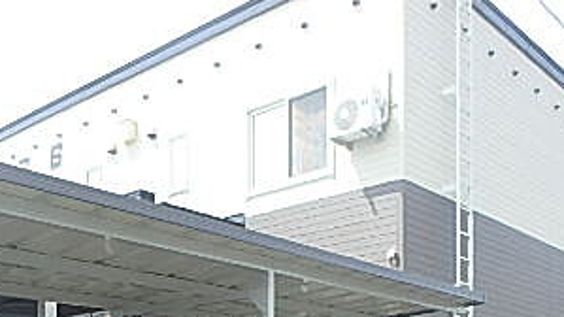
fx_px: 733
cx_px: 243
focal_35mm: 49
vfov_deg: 21.2
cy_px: 451
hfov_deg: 42.0
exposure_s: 1/500
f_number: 3.5
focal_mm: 3.7
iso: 125
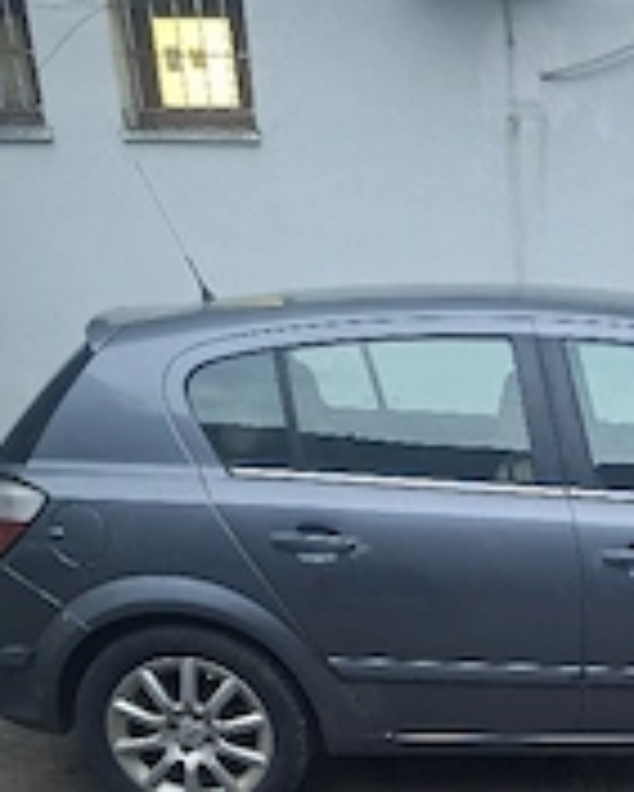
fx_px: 1195
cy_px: 828
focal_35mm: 51
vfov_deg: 33.0
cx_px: 656
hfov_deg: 27.7
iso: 400
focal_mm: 5.54
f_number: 1.8
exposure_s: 1/25
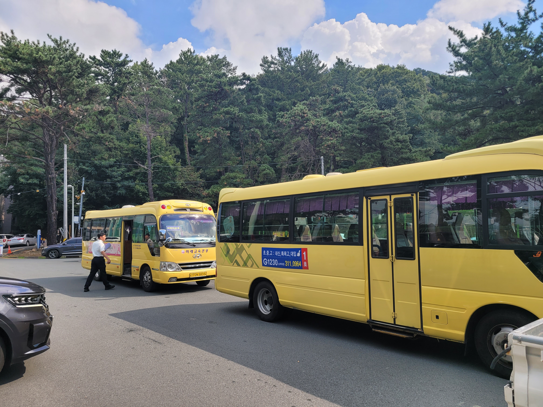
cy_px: 204
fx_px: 408
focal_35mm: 26
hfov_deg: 67.3
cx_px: 272
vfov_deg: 53.1
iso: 40
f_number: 1.8
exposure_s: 1/1686
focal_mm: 5.4
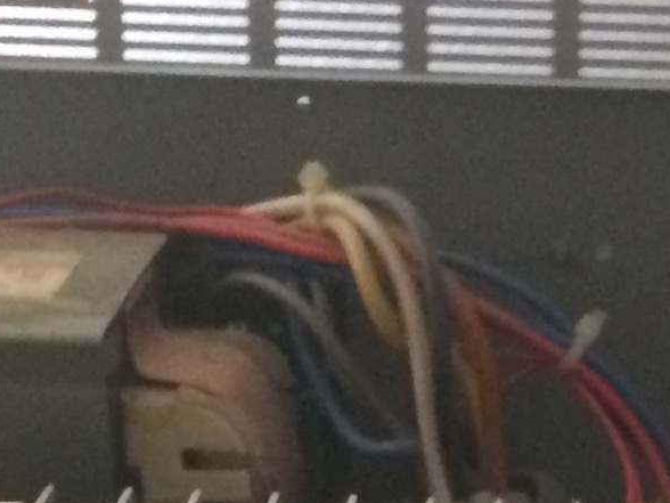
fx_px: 3116
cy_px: 819
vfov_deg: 8.9
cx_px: 736
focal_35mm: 161
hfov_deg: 12.1
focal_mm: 4.15
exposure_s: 1/17
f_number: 2.2
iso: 320
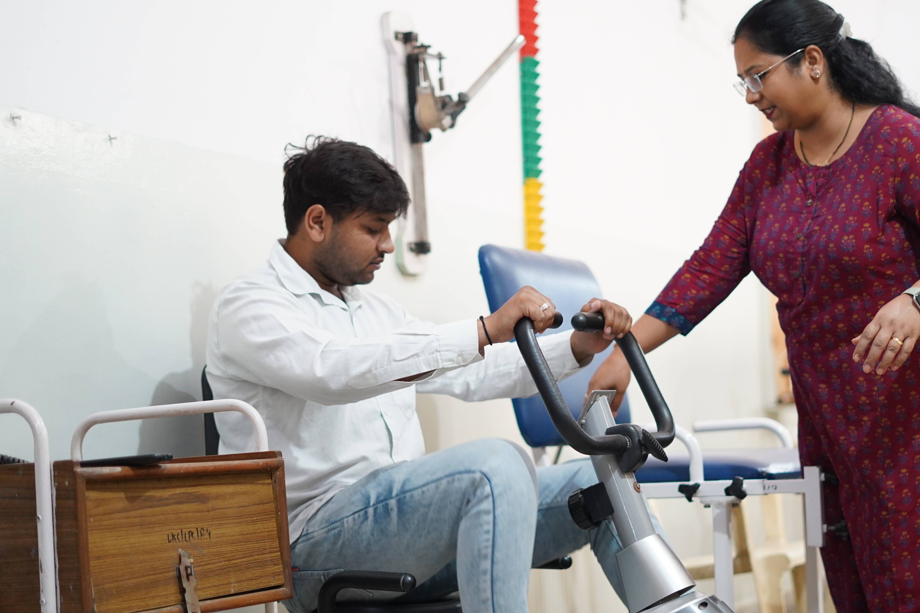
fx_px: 1763
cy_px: 366
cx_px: 566
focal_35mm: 69
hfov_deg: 29.1
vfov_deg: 19.7
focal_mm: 50
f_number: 1.8
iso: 2000
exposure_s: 1/60
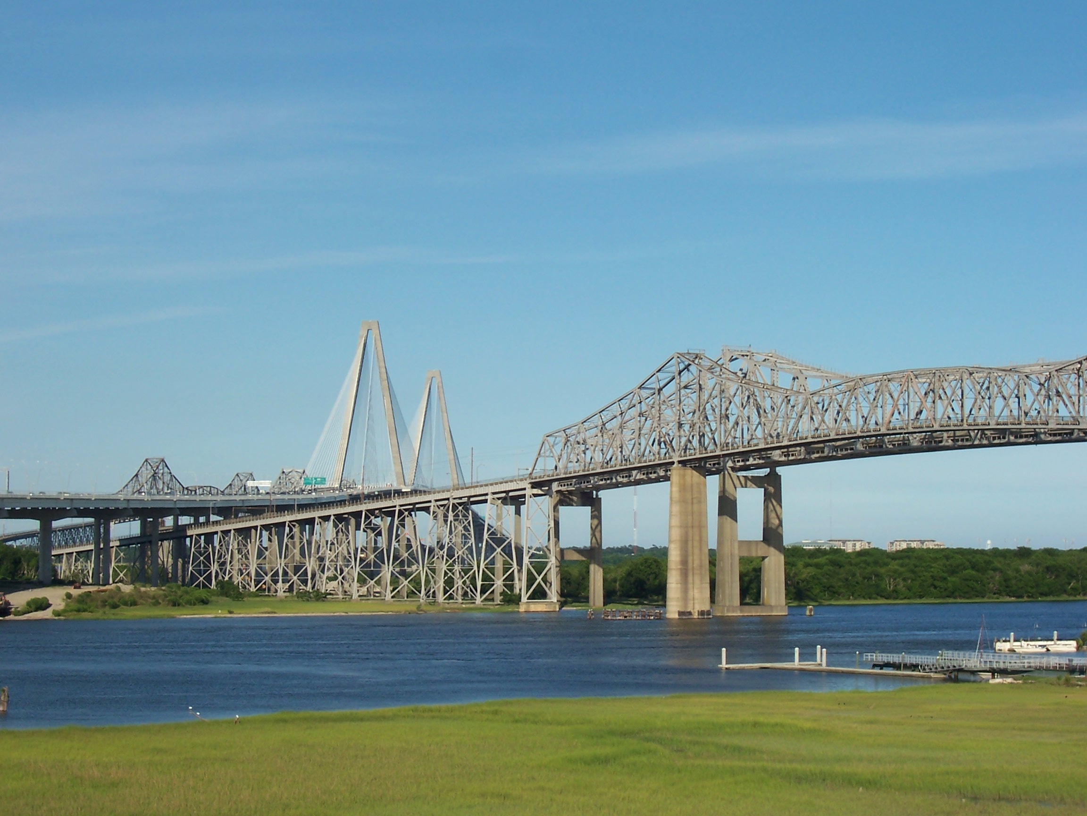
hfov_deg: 23.8
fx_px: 2575
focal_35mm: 82
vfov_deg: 18.0
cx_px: 544
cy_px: 408
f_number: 8
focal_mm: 13.5
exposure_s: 1/350
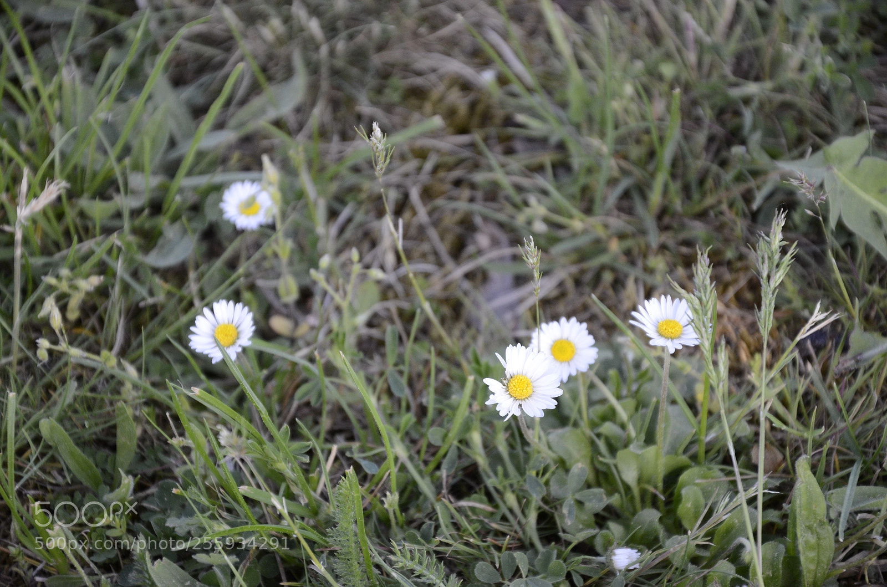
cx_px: 444
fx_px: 3614
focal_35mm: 147
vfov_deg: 9.3
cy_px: 294
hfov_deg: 14.0
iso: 800
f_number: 5.6
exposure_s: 1/500
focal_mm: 98
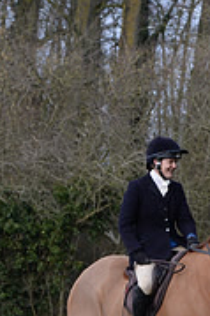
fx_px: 5400
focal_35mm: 616
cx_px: 409
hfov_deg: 2.2
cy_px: 249
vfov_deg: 3.3
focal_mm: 190
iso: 1600
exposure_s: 1/1250
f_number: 8
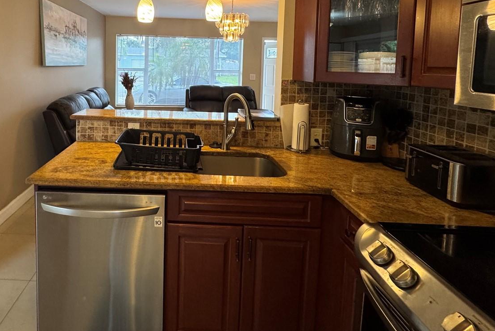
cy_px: 83
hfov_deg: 78.8
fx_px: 289
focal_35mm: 21
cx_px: 168
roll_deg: -1.5
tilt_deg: -3.3
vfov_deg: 56.6
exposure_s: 1/120
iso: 320
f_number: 2.2
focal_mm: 2.22
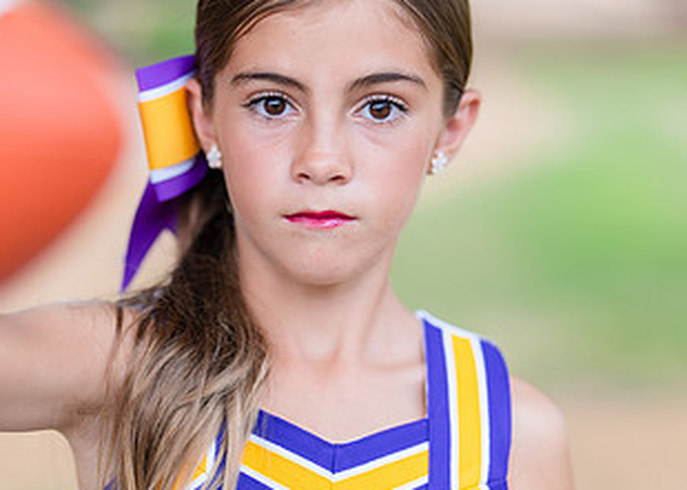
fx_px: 2028
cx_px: 332
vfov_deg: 13.8
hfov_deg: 19.2
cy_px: 253
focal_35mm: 104
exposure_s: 1/400
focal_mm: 50
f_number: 1.2
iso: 200
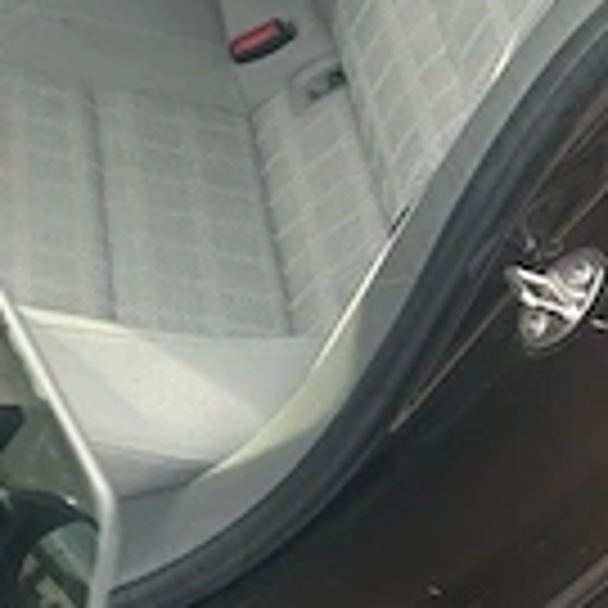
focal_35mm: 102
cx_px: -563
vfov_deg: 16.8
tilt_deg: -33.3
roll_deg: +9.2
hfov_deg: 14.5
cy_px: 45
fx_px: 2027
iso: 50
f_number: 1.5
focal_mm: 5.7
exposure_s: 1/352
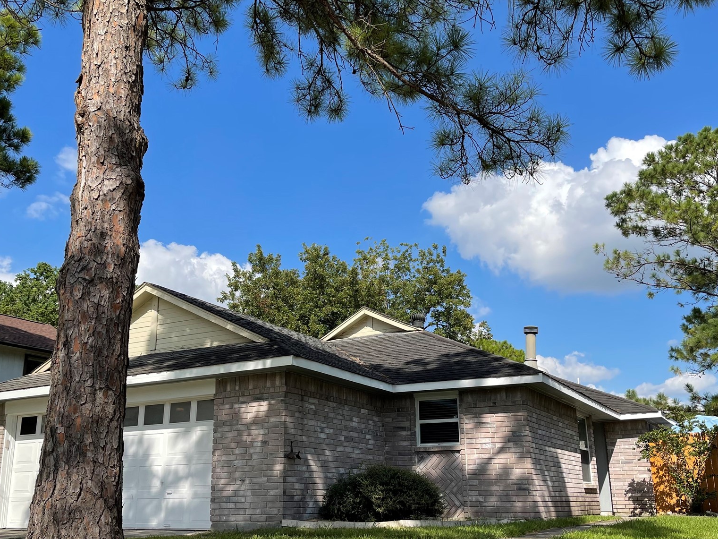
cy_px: 302
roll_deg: +0.1
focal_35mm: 35
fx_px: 726
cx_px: 349
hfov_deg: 52.6
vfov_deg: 40.6
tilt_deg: +14.7
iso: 32
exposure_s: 1/3448
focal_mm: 5.1
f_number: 1.6
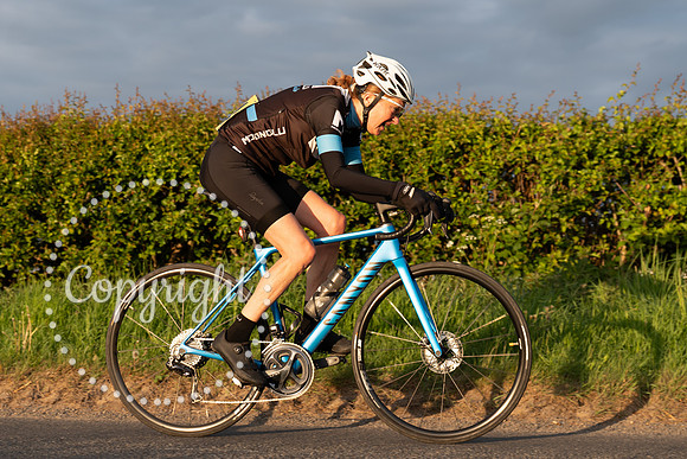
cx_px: 286
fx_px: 1602
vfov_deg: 16.3
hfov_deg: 24.2
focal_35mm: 84
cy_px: 188
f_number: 4
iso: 320
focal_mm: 70
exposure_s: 1/1000
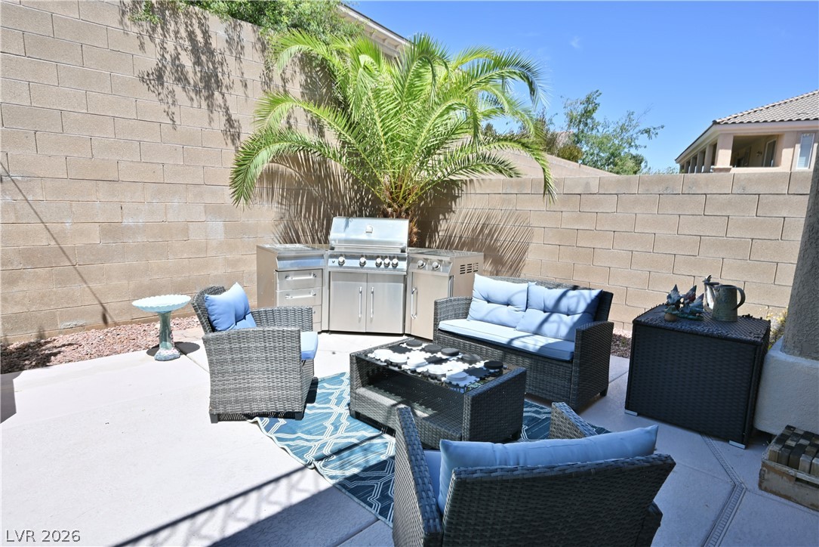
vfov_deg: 63.3
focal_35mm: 20
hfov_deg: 85.4
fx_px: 444
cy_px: 274
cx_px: 410
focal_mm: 19.5
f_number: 18
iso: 100
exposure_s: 1/30
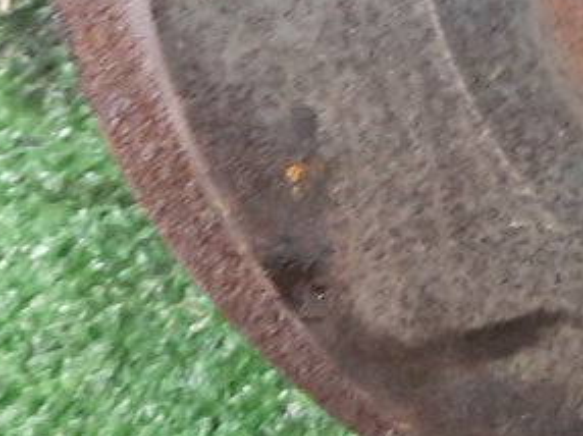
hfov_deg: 15.2
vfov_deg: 11.2
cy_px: -244
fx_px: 2120
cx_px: 652
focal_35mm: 126
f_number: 2
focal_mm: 4.6
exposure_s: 1/33
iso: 370
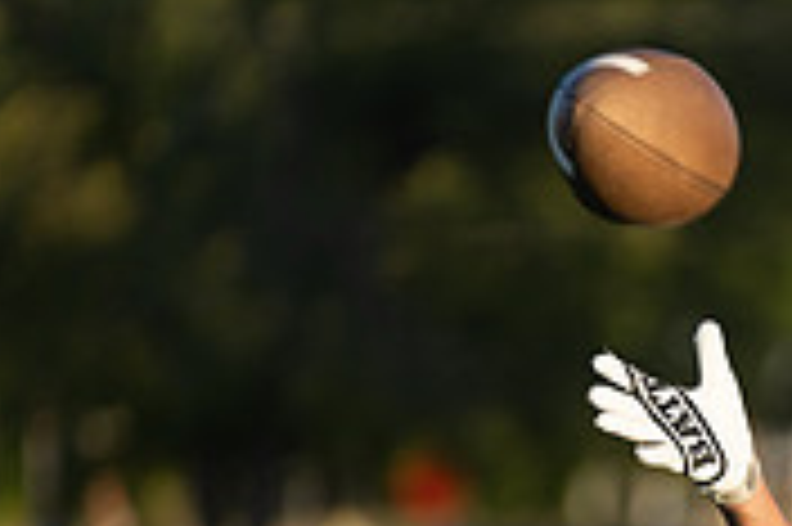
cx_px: 945
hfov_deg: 3.0
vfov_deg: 2.0
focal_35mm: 682
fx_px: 14990
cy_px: 816
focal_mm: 192
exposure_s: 1/1250
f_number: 2.8
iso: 100
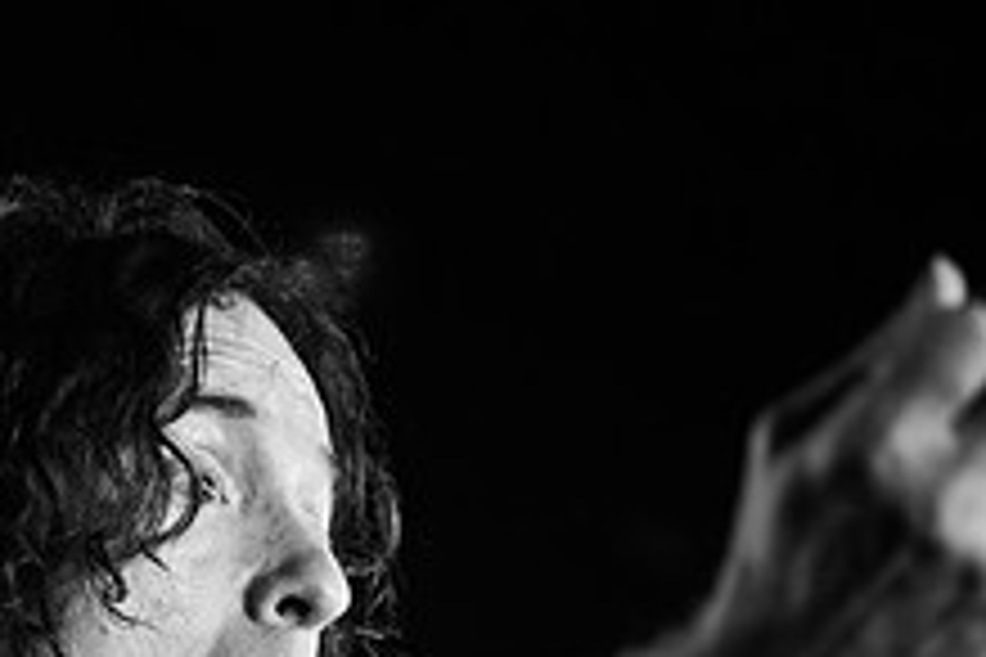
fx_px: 5806
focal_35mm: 212
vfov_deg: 6.4
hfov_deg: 9.7
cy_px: 790
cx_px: 225
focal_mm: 80
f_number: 3.2
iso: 2000
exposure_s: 1/160
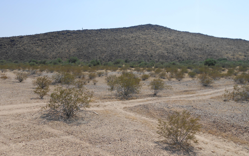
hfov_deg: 59.7
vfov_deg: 39.4
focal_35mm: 32
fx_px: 217
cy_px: 87
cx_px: 124
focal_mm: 5.3
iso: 80
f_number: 3.8
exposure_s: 1/1000
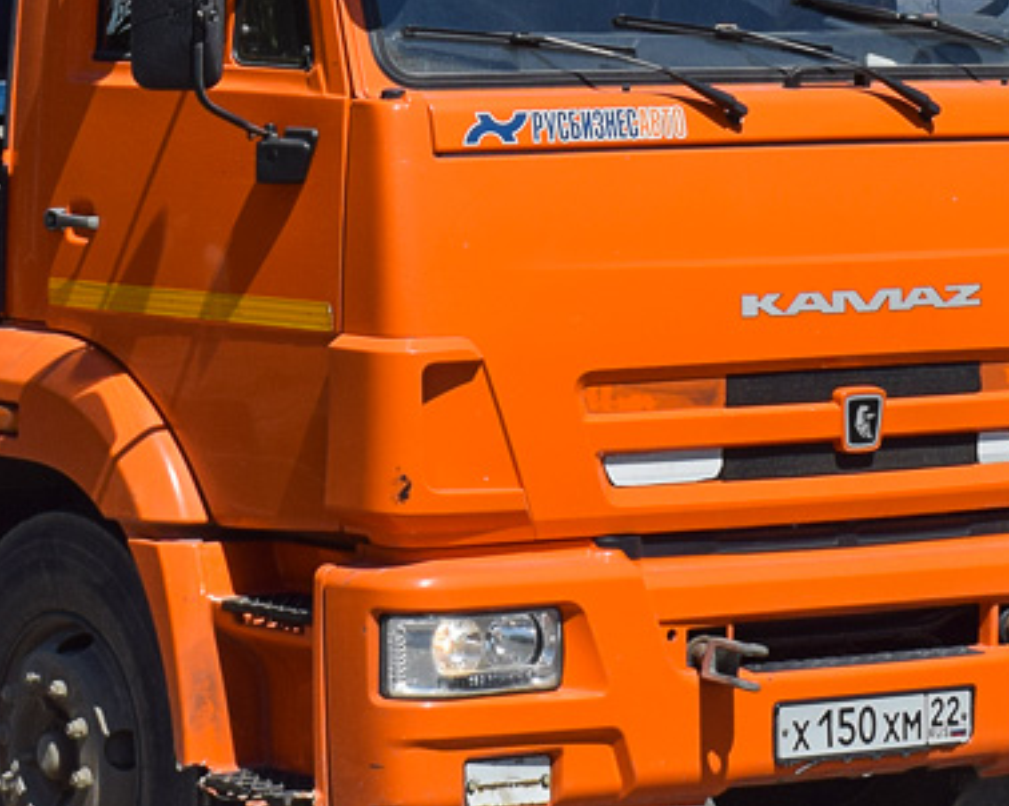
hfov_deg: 13.4
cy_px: 77
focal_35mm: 143
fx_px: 4268
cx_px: 214
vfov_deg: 10.7
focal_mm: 32
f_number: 6.3
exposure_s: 1/1250
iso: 200
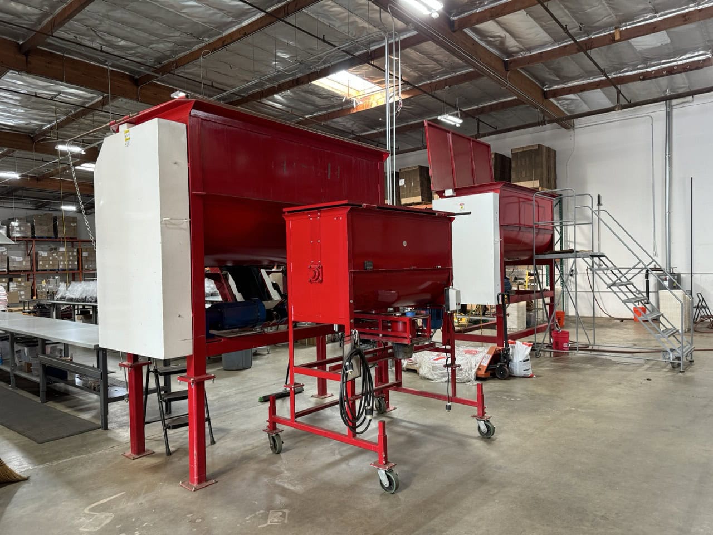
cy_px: 268
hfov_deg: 71.6
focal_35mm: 24
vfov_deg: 56.8
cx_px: 356
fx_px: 494
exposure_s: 1/83
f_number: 1.8
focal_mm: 6.8
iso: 200
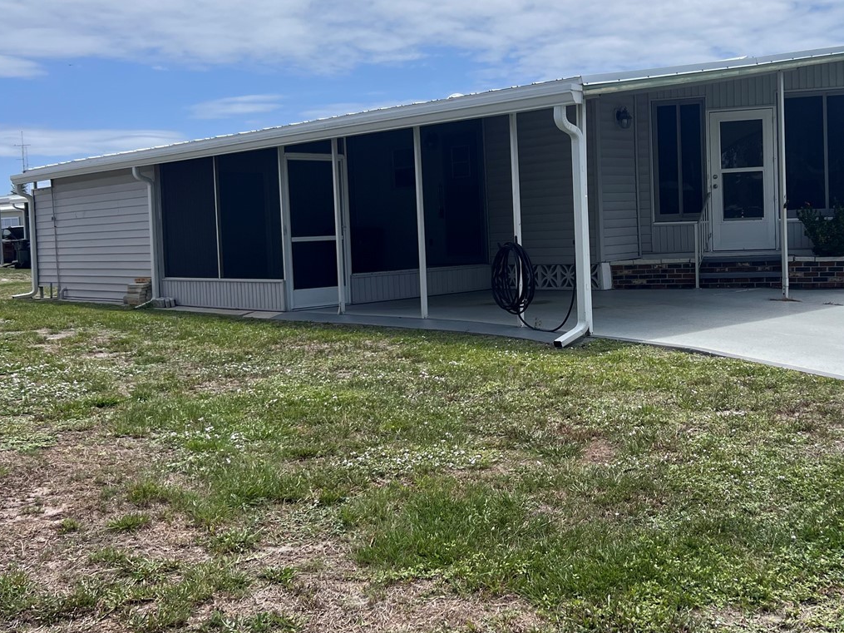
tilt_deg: -3.7
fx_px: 1000
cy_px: 259
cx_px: 563
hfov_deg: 45.1
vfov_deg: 35.0
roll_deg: +1.7
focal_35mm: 41
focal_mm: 5.7
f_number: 1.5
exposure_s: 1/6993
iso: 50
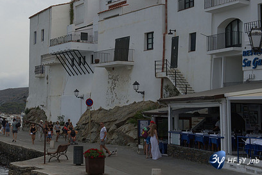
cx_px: 78
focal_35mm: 71
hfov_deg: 28.2
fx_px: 517
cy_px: 55
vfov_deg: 19.2
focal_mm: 50
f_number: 11
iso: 800
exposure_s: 1/500
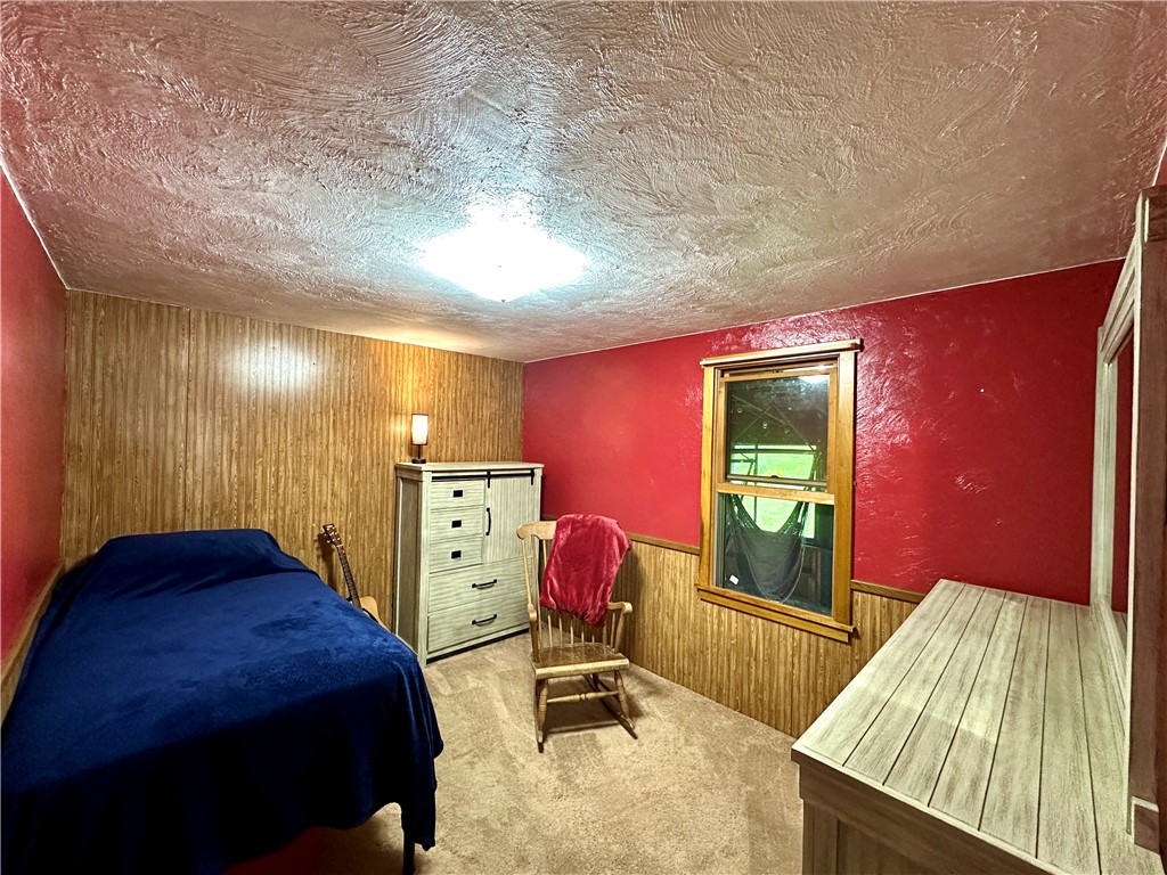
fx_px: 472
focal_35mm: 14
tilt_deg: -0.7
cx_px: 584
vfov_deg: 85.7
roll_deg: -1.0
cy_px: 438
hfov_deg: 102.1
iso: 500
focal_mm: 2.22
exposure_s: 1/60
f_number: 2.2
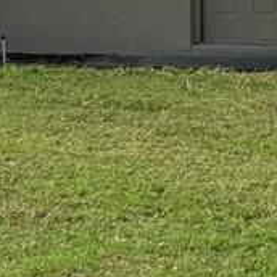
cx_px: -312
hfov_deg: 7.8
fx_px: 1937
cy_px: -53
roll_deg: +0.4
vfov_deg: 8.1
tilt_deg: -0.7
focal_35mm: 214
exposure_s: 1/6173
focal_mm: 5.1
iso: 50
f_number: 1.6
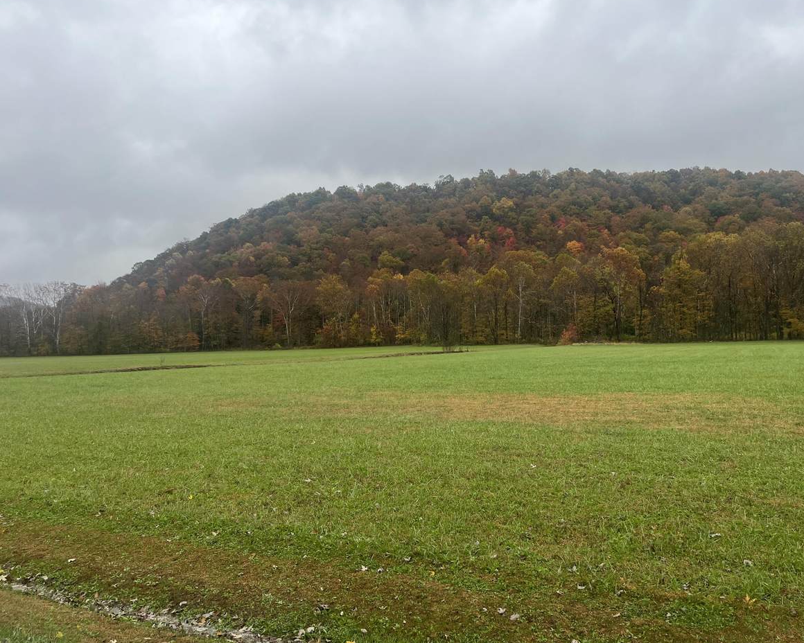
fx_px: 666
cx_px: 432
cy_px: 312
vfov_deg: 51.5
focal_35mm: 28
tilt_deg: +1.0
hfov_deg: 62.1
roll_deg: +1.7
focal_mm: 5.1
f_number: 1.6
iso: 50
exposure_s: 1/777
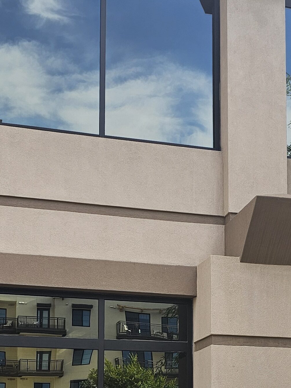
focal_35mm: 69
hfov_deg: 21.2
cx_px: 194
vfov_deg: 27.0
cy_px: 366
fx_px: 773
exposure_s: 1/193
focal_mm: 6.3
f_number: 1.7
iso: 10
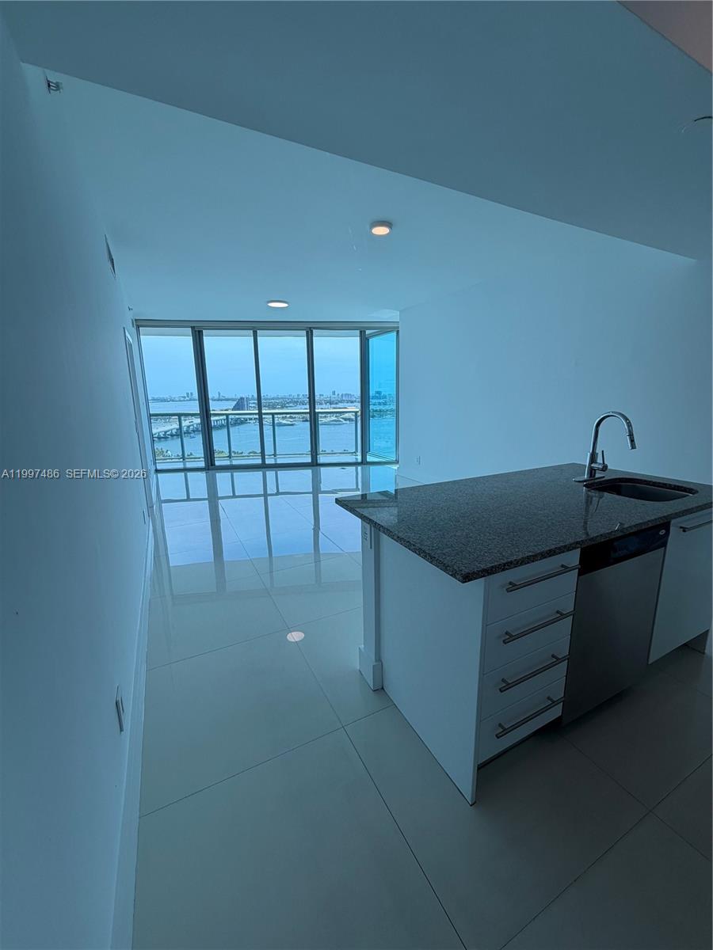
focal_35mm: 14
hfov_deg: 85.7
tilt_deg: -11.4
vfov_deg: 102.1
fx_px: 384
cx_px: 356
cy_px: 475
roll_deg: +1.1
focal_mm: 2.22
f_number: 2.2
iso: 64
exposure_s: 1/502
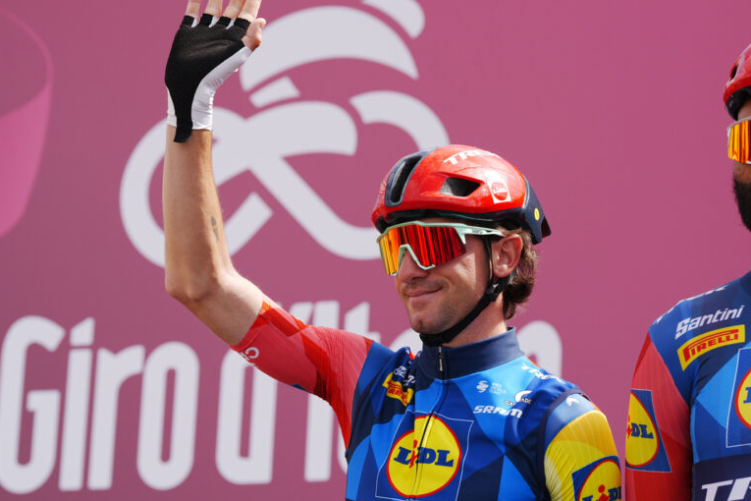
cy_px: 257
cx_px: 368
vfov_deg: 8.3
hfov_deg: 12.4
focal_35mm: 166
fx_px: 3463
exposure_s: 1/500
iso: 125
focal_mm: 127
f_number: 5.6
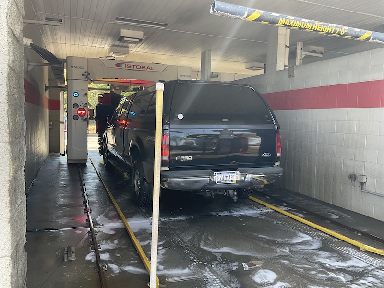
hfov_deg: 61.7
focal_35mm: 29
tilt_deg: -3.3
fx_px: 322
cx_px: 192
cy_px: 144
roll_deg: -2.1
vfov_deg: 48.2
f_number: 1.8
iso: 20
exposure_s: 1/122
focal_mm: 3
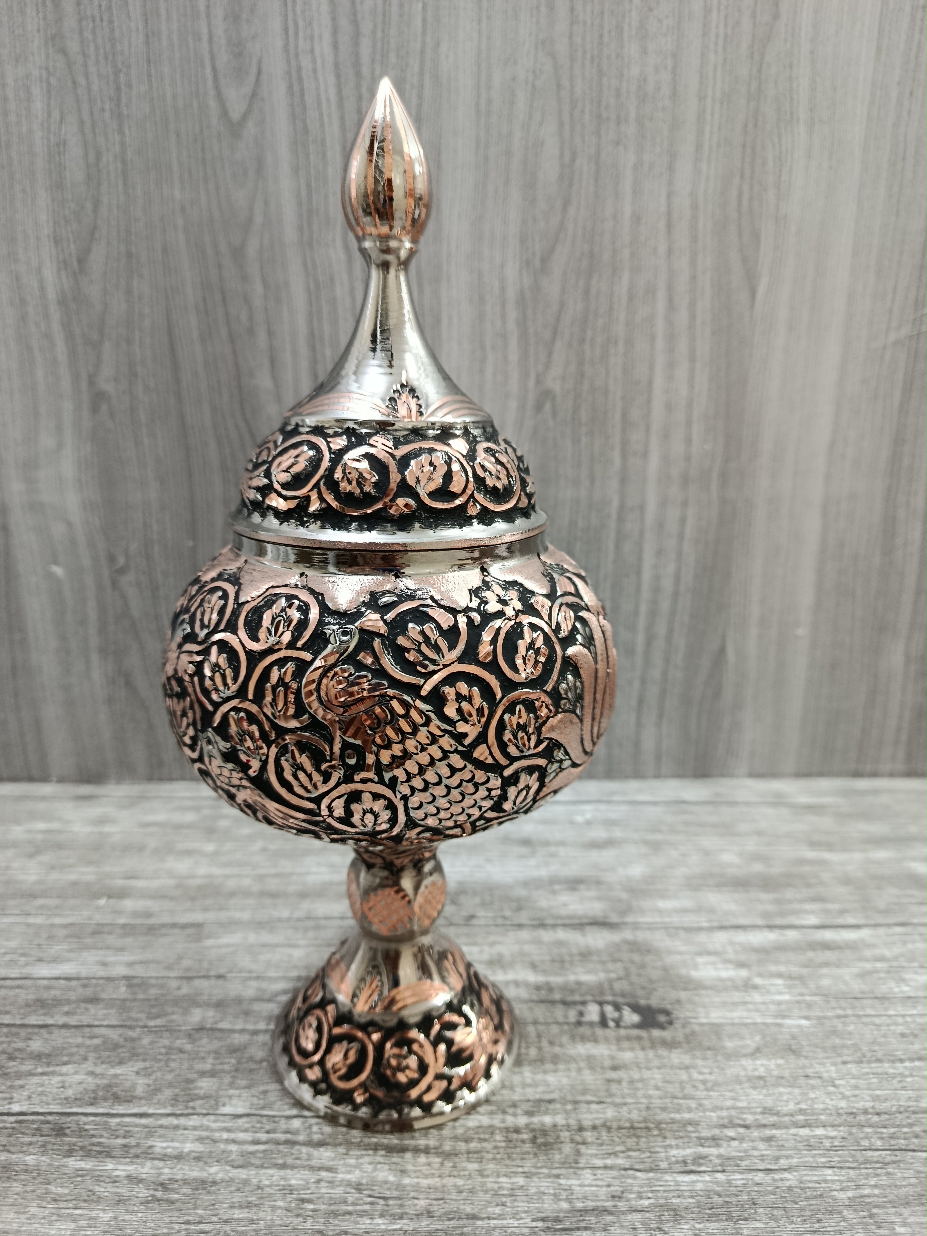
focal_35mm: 24
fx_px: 857
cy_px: 618
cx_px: 464
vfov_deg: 71.6
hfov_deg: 56.8
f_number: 1.7
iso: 782
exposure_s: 1/100
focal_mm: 5.24
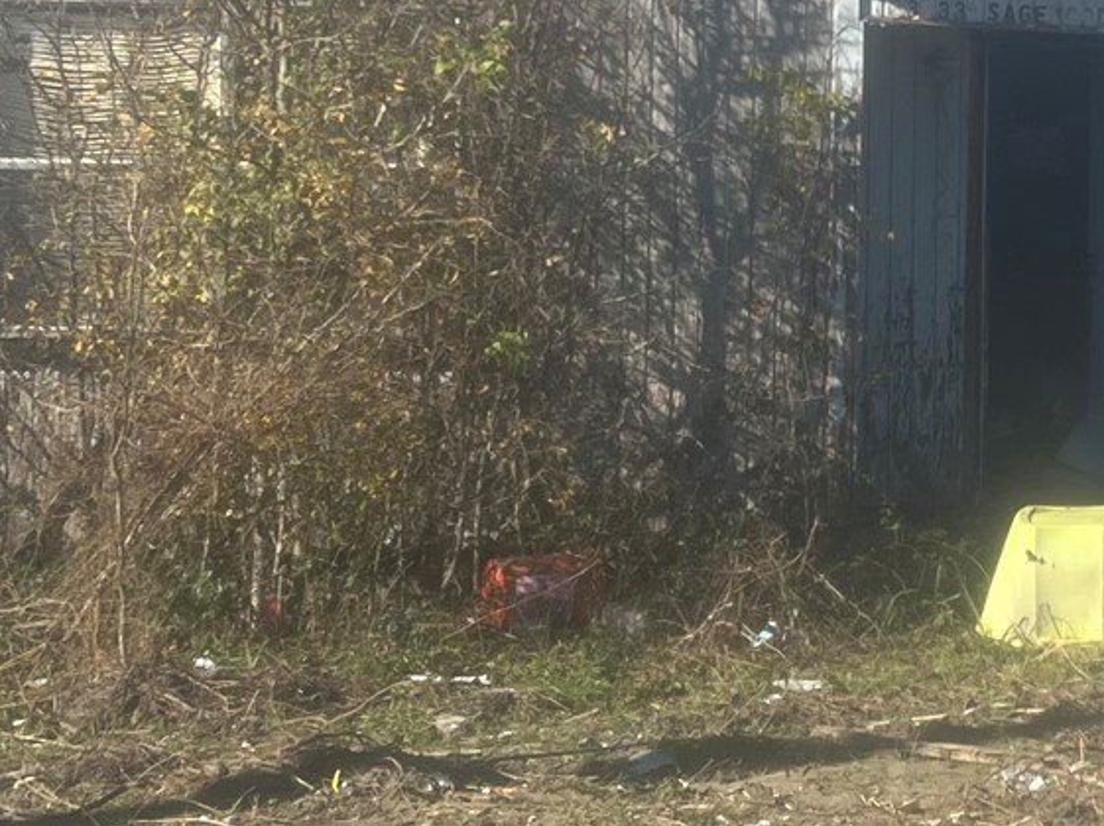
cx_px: 1039
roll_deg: +0.1
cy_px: 142
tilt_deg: -2.2
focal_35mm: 95
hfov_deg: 20.2
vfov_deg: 15.4
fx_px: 3028
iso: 50
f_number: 1.5
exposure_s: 1/2632
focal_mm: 5.7
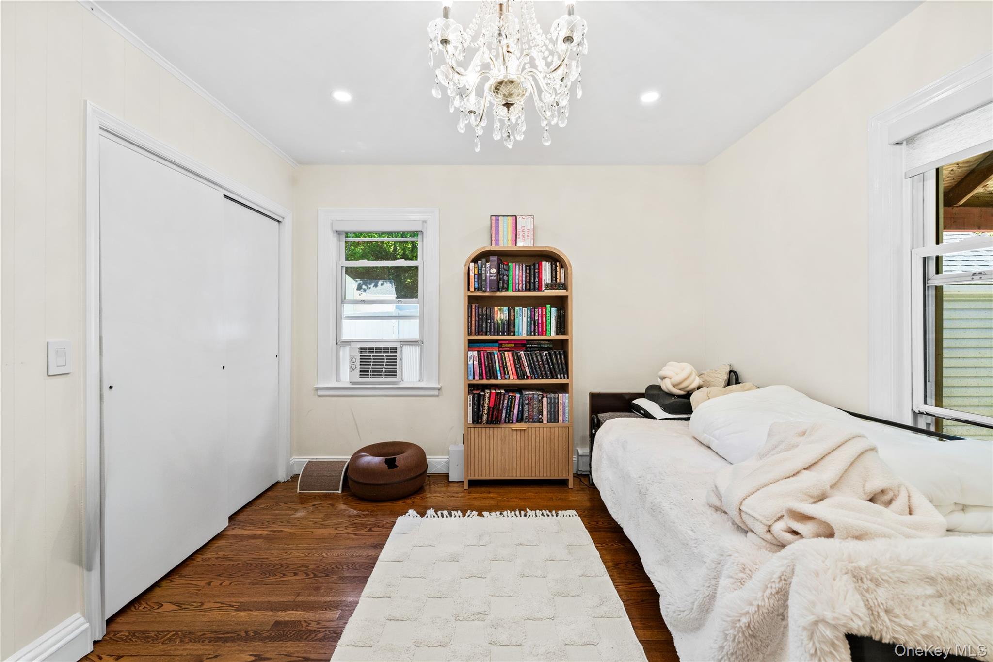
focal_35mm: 14
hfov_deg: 104.3
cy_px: 331
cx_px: 496
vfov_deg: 81.2
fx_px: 386
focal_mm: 14
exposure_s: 1/8
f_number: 8
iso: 400
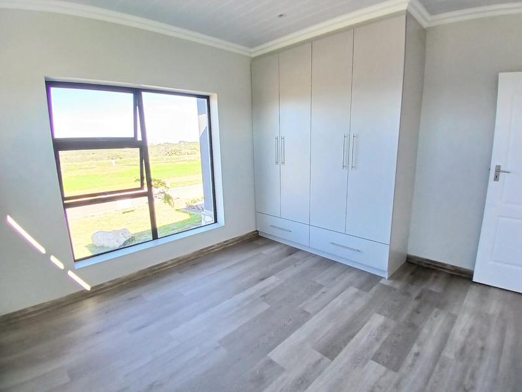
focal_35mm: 17
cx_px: 261
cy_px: 196
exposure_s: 1/50
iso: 50
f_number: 2.2
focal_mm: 1.4
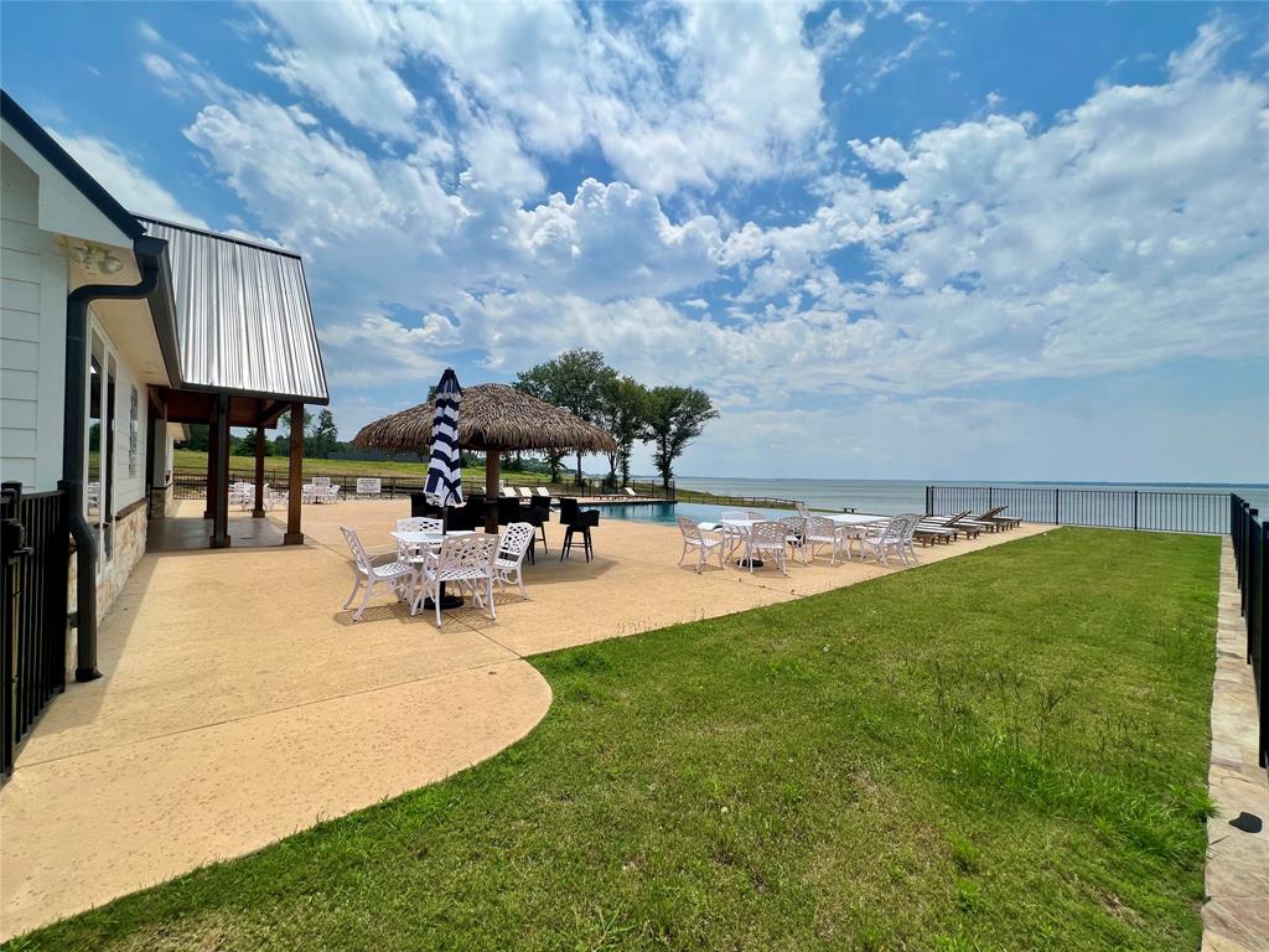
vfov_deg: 89.9
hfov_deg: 106.2
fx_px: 477
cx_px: 634
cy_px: 476
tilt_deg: +1.2
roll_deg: -0.8
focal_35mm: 13
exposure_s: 1/3650
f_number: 1.8
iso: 32
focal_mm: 1.57
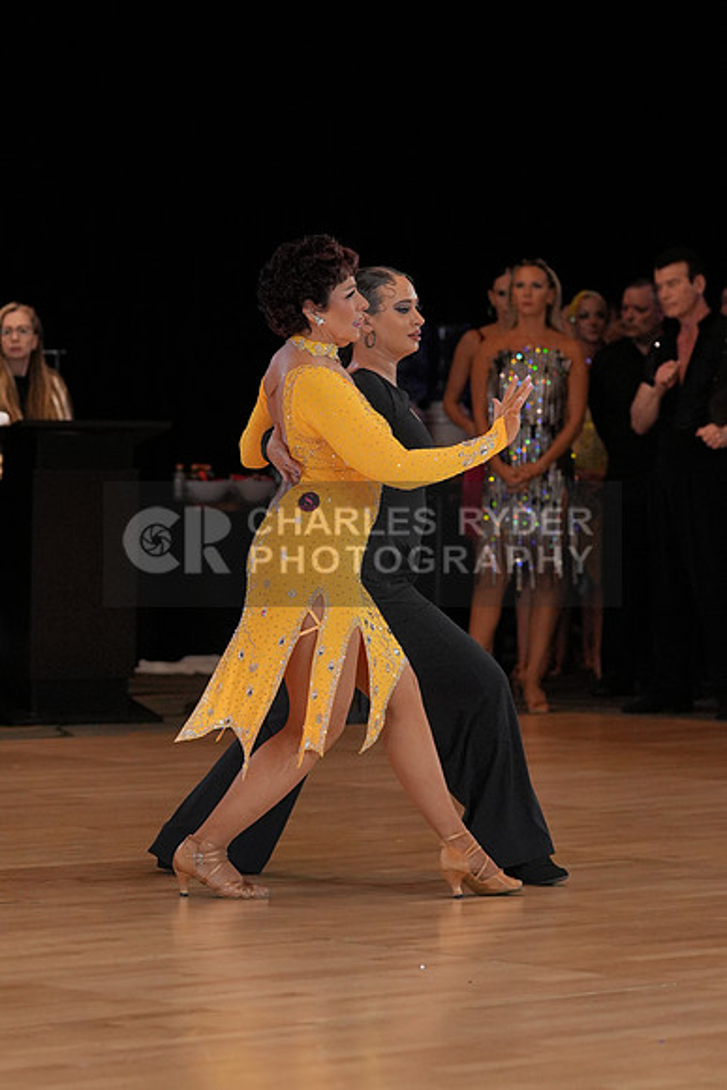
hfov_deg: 9.5
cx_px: 364
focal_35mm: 145
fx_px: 4389
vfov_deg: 14.2
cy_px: 545
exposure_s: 1/500
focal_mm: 97
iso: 1600
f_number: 3.5
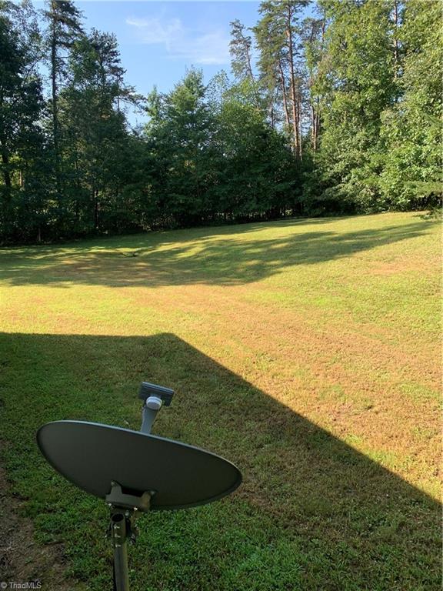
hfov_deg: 53.1
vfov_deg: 67.3
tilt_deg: -12.0
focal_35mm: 26
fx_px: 444
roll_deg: +0.4
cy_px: 296
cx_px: 222
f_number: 1.8
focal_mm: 4.25
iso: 25
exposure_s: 1/546
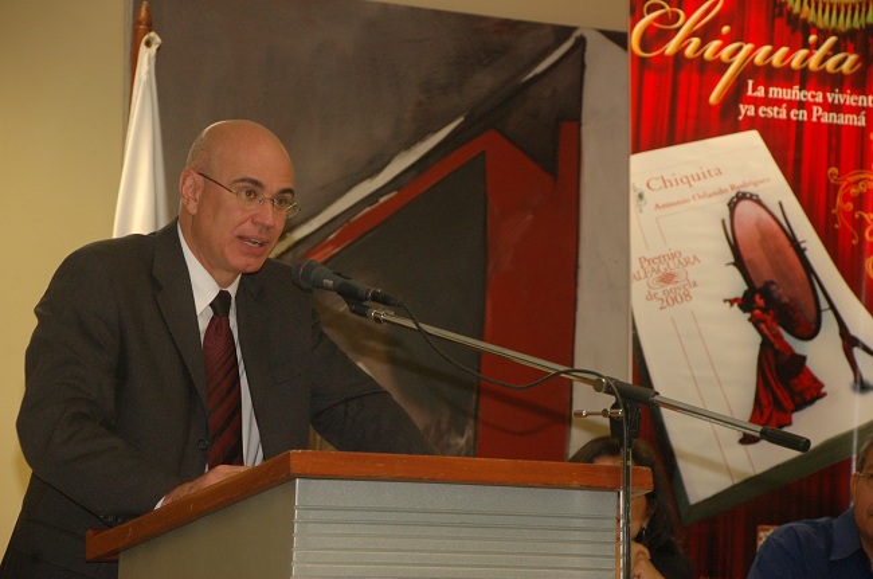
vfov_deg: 10.1
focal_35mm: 135
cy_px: 290
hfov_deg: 15.2
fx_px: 3268
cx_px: 436
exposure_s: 1/80
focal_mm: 90
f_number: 5.6
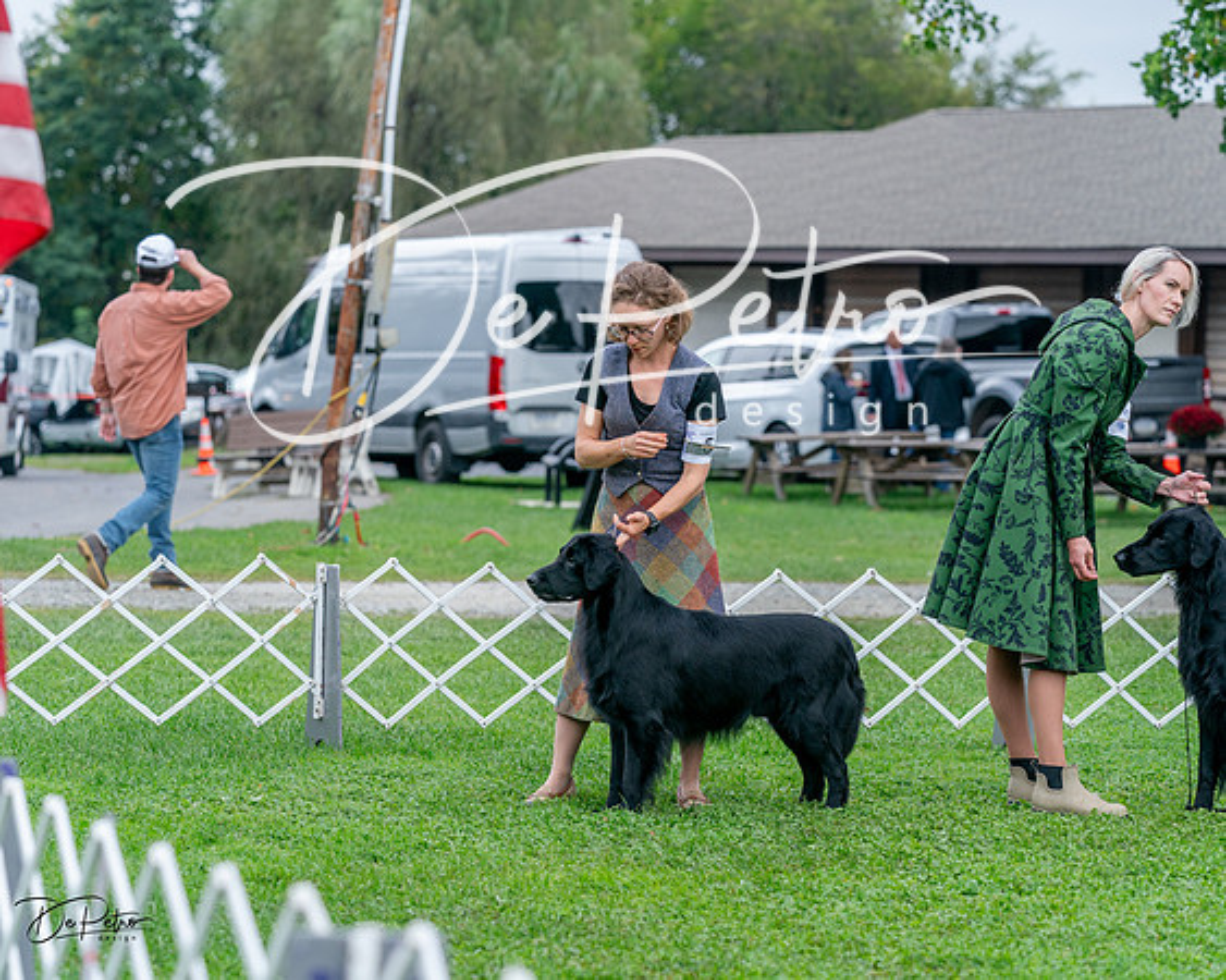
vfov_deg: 12.6
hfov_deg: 15.7
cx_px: 613
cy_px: 490
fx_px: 4453
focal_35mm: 123
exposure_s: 1/800
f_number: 4
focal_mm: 109
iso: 500
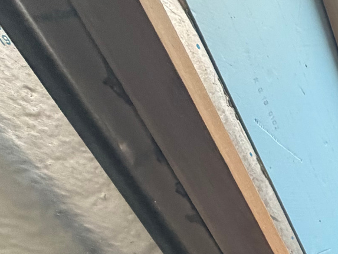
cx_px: 602
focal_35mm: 50
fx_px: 488
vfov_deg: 24.7
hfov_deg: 22.6
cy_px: 343
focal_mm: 2.22
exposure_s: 1/60
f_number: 2.2
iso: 320
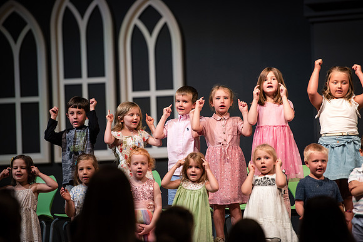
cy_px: 121
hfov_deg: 10.3
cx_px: 182
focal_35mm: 200
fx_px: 2017
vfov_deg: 6.9
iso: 800
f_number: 2.8
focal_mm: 200
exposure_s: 1/250
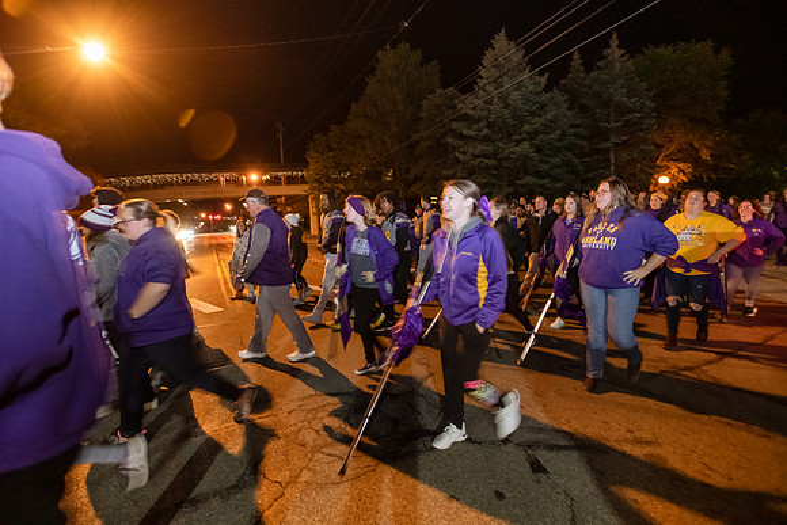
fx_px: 372
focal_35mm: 17
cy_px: 262
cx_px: 394
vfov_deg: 70.5
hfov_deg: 93.3
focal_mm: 17
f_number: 3.5
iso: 5000
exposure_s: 1/40
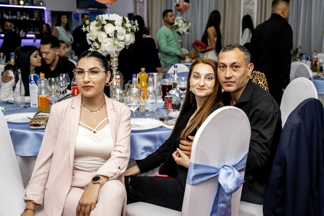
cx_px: 162
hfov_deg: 41.9
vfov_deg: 28.7
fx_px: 423
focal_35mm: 47
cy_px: 108
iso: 1250
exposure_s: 1/160
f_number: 2.8
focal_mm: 31.1
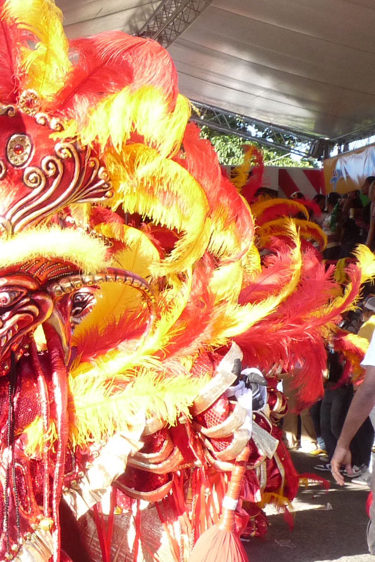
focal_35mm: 71
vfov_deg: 28.3
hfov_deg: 18.3
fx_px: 1109
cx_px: -61
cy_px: 358
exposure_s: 1/250
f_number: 4
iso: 200
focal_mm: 4.9
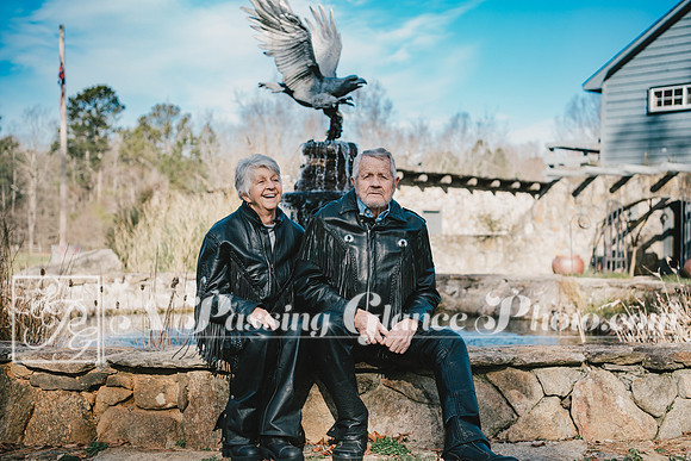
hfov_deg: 38.2
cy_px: 230
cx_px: 346
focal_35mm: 52
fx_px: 998
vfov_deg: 26.0
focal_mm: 52
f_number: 3.5
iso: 800
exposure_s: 1/3200
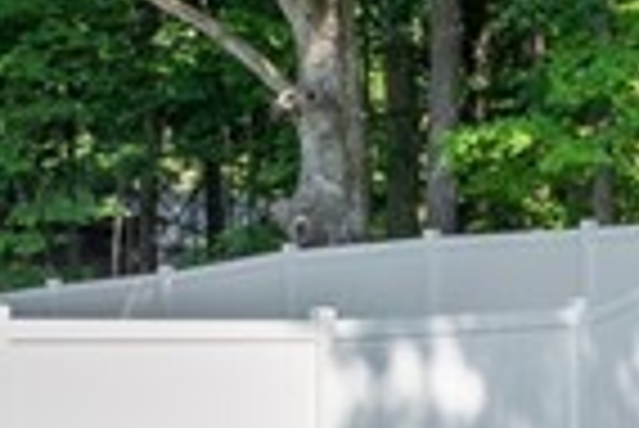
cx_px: 1100
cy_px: 331
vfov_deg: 11.2
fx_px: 2168
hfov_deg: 14.9
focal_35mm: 122
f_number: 9
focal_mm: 16
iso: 250
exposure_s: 1/60
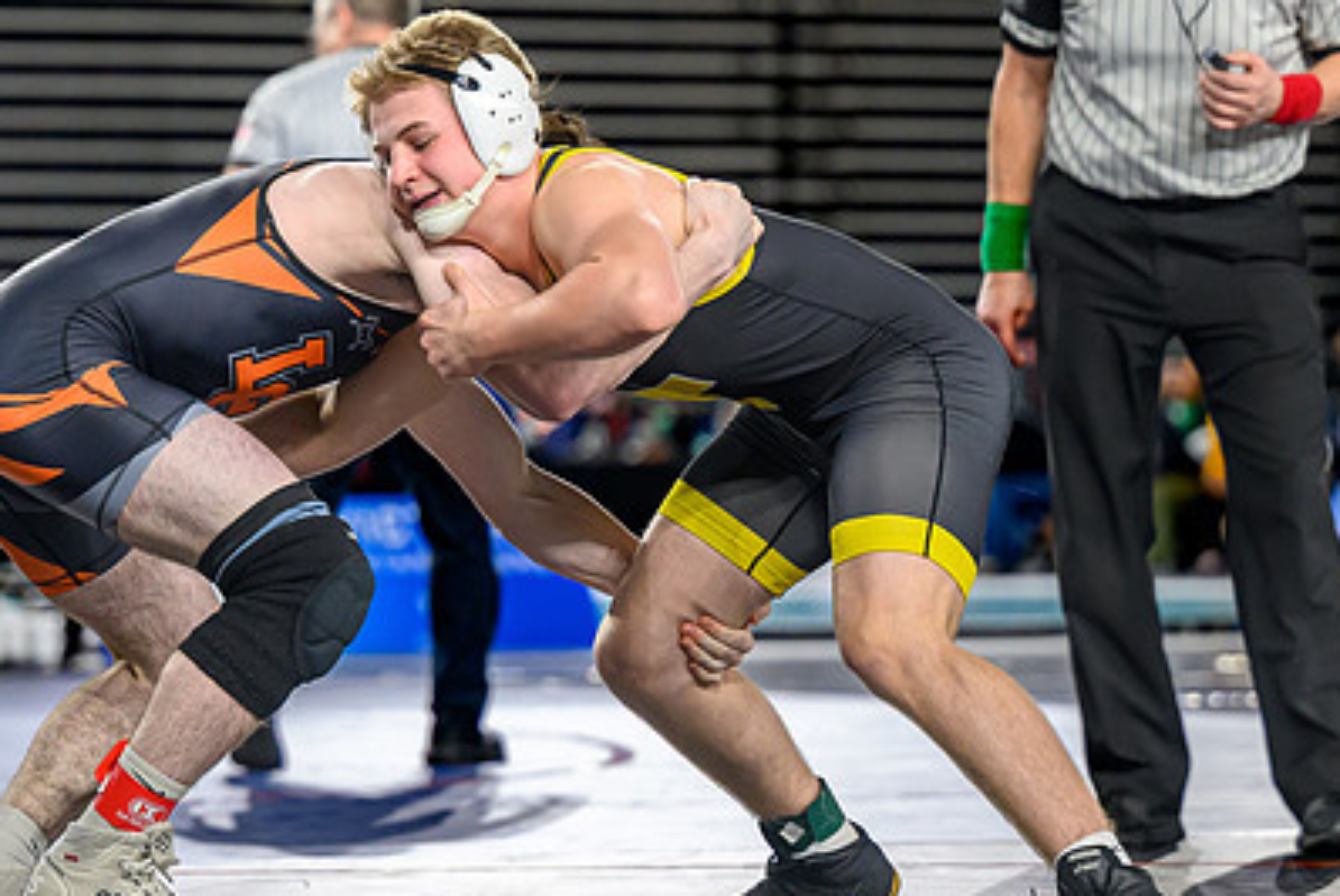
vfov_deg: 6.2
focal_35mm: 223
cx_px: 447
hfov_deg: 9.2
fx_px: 8306
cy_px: 387
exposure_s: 1/800
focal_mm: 115
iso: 2500
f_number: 2.8
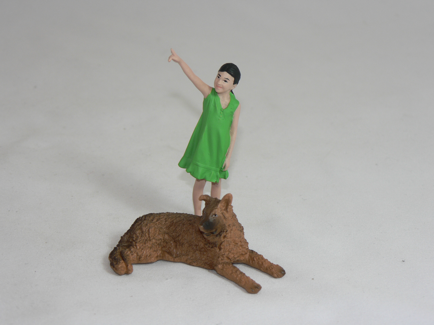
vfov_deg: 12.7
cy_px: 162
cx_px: 217
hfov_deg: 16.8
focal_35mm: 117
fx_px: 1467
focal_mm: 19.5
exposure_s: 1/60
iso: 80
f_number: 3.2
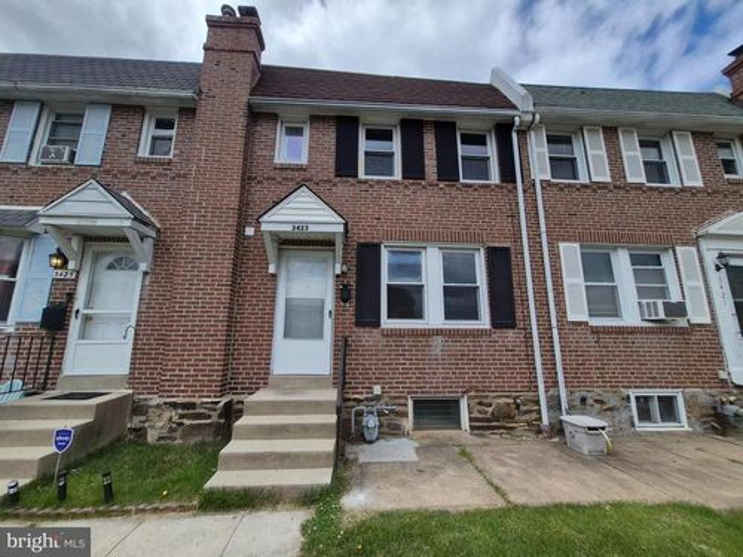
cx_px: 372
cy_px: 278
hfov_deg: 106.2
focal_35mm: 13
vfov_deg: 89.9
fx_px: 279
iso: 40
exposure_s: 1/2312
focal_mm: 1.74
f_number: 2.2
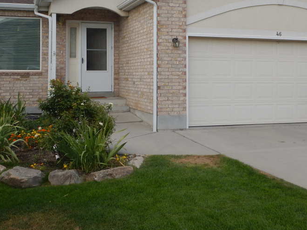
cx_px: 168
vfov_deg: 30.0
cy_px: 69
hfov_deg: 39.6
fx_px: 426
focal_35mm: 48
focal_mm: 5.6
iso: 125
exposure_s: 1/400
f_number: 4.2
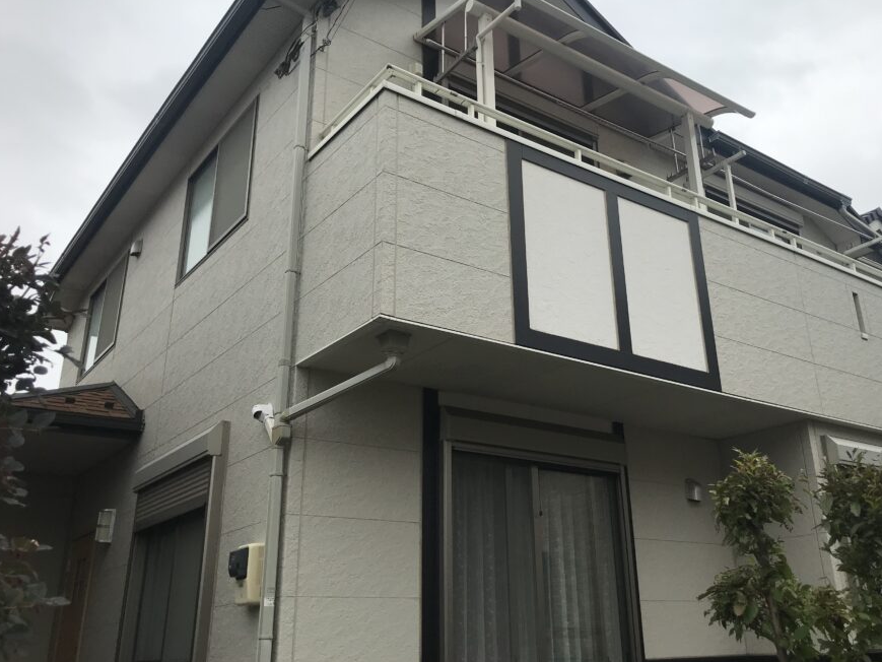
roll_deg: +2.2
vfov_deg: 42.9
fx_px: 841
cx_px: 511
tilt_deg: +23.2
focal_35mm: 33
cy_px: 297
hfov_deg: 55.1
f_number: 1.8
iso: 20
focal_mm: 3.99
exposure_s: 1/1650
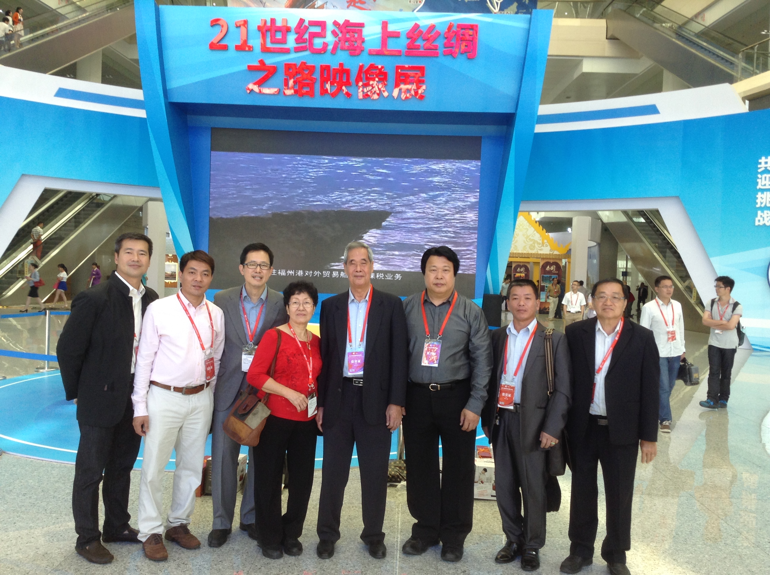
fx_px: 733
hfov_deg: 55.4
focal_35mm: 33
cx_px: 385
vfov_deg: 42.8
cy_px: 288
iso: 32
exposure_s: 1/30
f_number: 2.4
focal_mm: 3.3
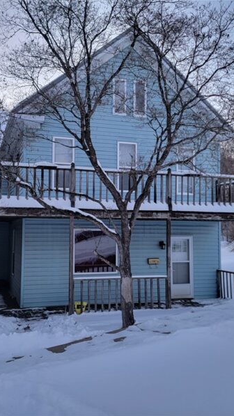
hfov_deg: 33.5
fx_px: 386
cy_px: 208
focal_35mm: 35
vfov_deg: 56.6
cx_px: 86
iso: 125
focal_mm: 6.7
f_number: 1.8
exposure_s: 1/120
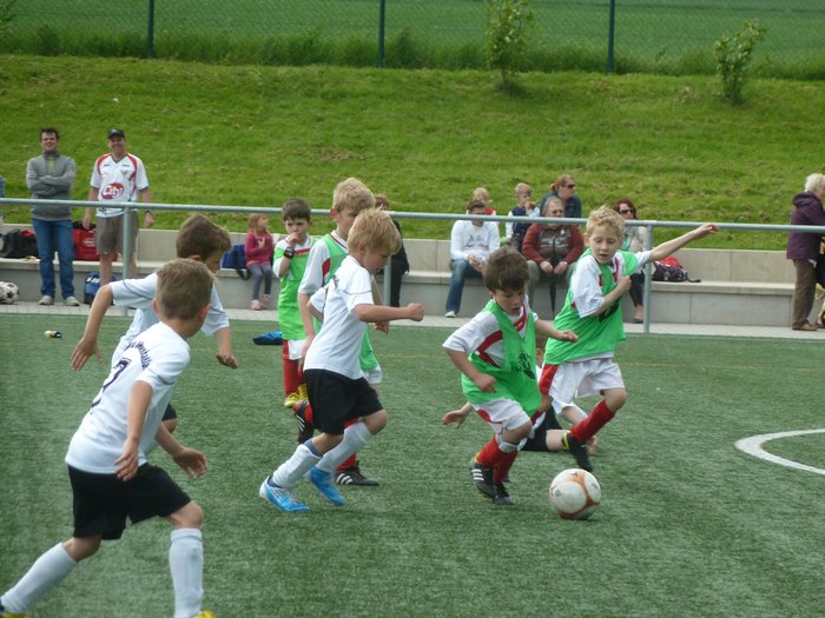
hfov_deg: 6.6
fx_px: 7150
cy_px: 309
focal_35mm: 300
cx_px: 412
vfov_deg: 5.0
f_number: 4.9
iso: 160
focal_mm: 49.2
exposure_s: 1/320
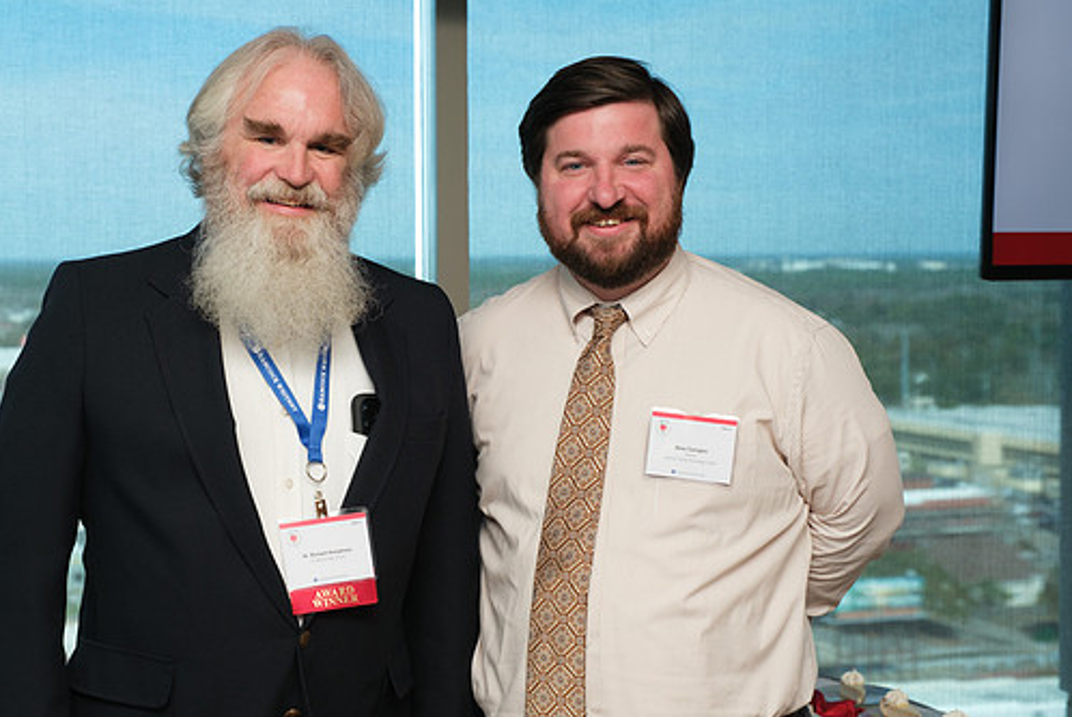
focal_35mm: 64
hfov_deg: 31.3
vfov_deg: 21.3
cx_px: 452
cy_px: 361
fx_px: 1907
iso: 640
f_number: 4
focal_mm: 36.5
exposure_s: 1/125
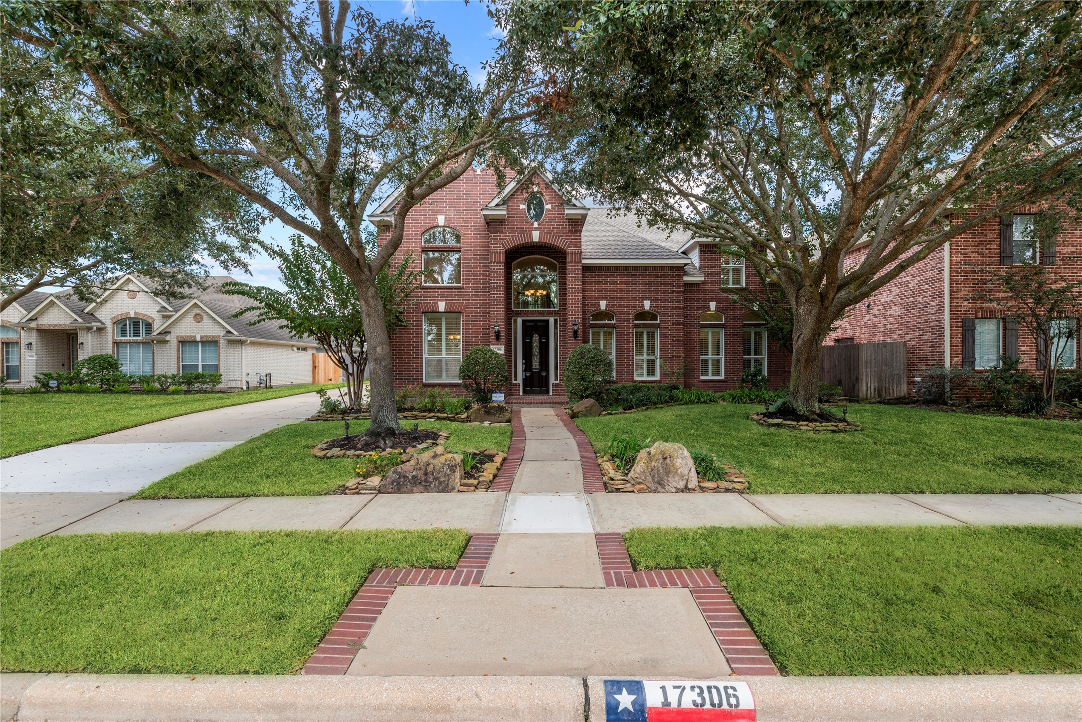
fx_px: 451
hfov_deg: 100.4
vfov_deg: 77.4
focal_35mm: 15
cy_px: 361
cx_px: 541
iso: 100
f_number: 8
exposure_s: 1/50
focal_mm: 15
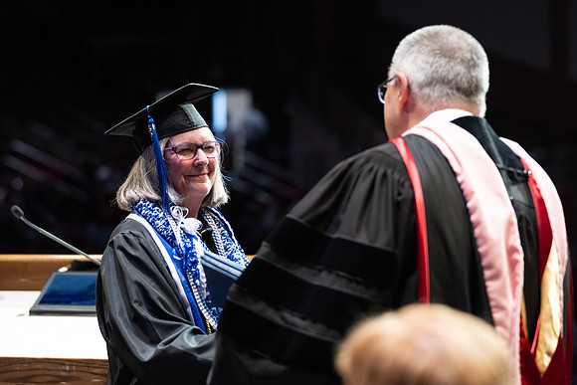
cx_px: 259
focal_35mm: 133
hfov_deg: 15.5
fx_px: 2125
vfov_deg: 10.3
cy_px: 164
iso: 2500
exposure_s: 1/400
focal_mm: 105
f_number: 3.2
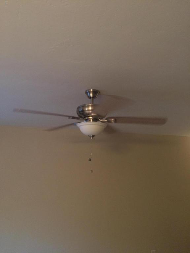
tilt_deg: +11.5
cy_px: 126
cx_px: 95
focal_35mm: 29
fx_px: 212
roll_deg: +0.3
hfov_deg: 48.2
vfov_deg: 61.7
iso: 320
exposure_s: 1/24
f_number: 2.2
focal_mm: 4.15
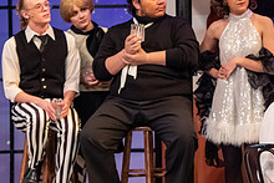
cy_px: 79
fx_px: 2452
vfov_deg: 4.3
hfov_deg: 6.4
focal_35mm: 322
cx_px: 319
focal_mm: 122
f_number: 3.5
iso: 3200
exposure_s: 1/200
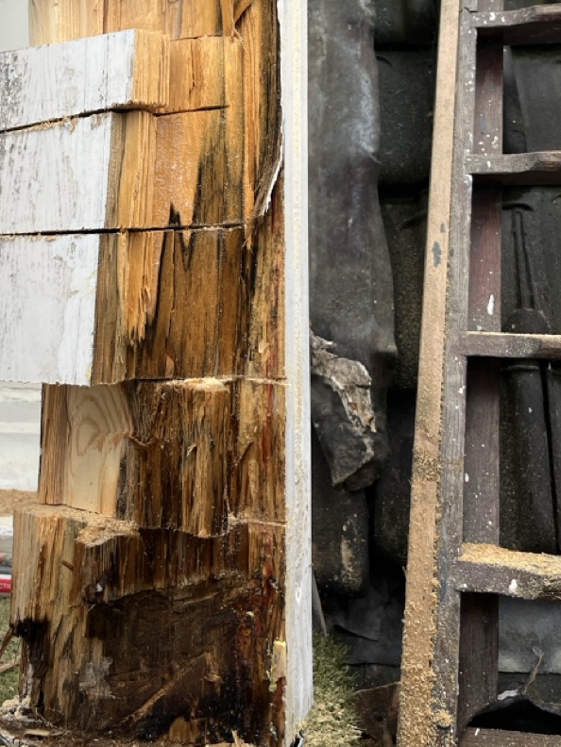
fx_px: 908
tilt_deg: +6.4
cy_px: 189
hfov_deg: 33.8
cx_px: 152
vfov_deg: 43.4
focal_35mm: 42
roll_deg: +0.0
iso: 50
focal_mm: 5.1
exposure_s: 1/520
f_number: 1.6
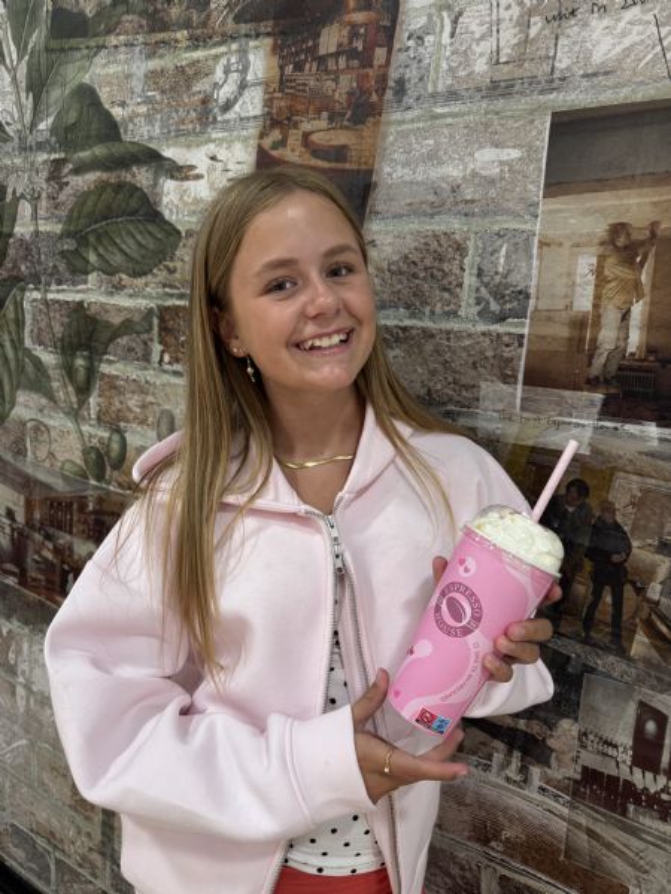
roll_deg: -4.1
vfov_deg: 71.6
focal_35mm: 24
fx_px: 620
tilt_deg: -10.3
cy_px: 447
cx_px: 336
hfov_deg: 56.8
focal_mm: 6.76
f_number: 1.78
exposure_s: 1/100
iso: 125
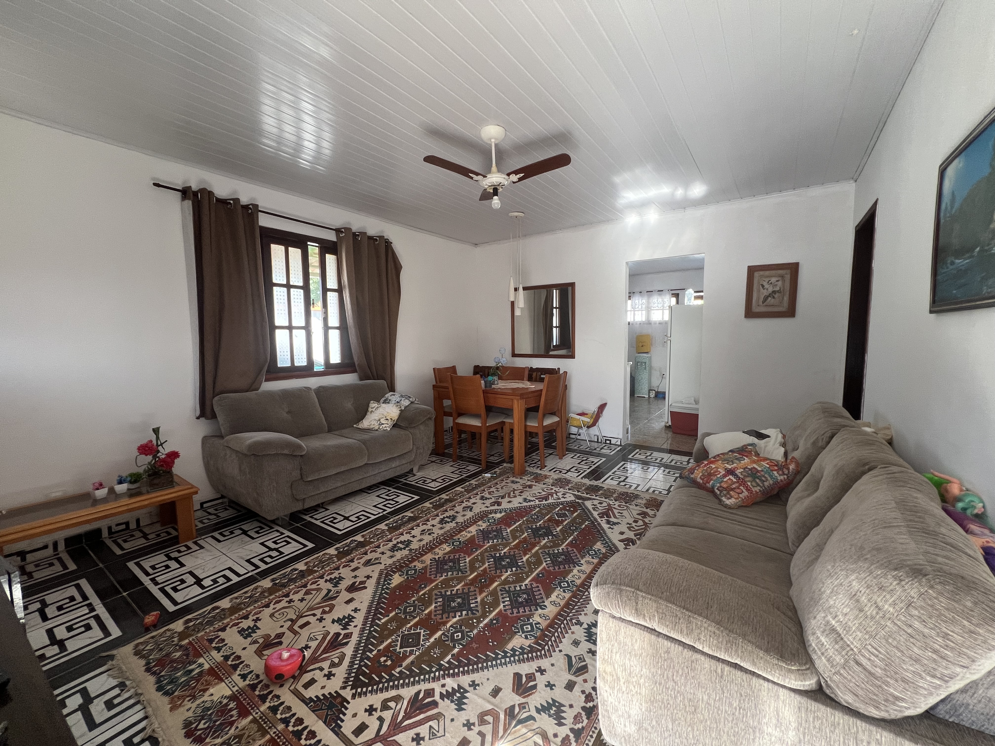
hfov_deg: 106.2
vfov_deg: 89.9
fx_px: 374
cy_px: 373
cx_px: 498
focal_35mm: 13
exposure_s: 1/99
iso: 125
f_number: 1.8
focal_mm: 1.57
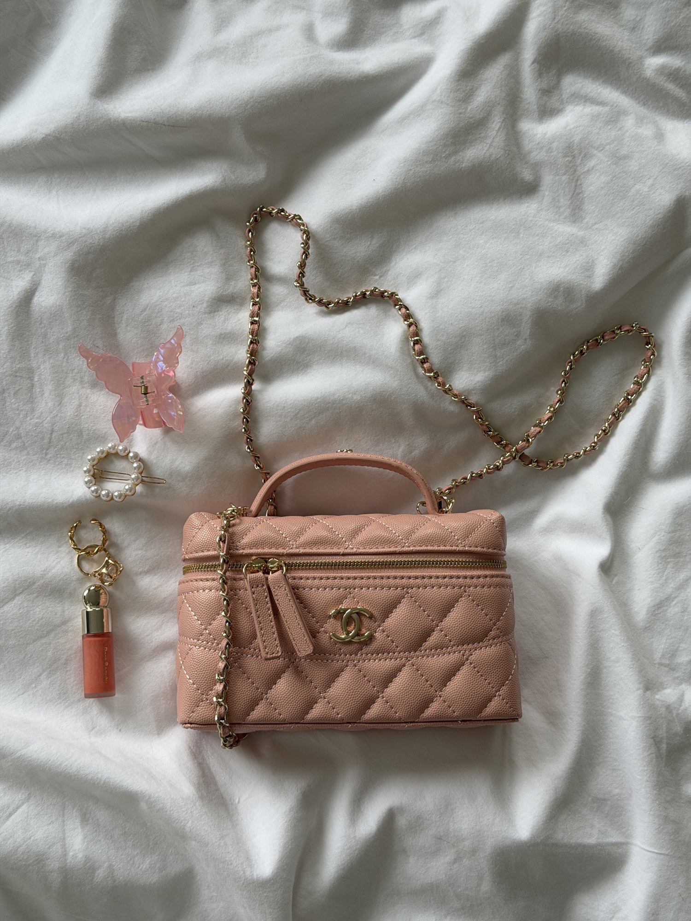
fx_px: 1278
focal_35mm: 48
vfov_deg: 39.7
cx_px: 346
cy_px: 460
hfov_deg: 30.3
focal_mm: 6.76
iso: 50
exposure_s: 1/122
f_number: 1.78
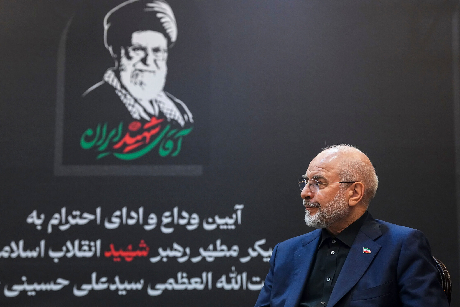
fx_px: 1239
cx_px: 230
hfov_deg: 21.0
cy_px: 154
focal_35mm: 97
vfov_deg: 14.1
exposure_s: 1/200
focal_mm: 97
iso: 4000
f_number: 4
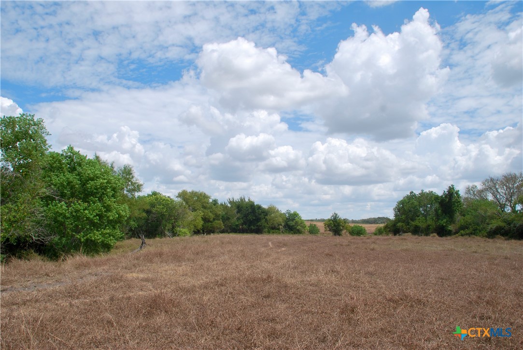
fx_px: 393
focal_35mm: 27
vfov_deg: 48.0
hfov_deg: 67.3
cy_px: 175
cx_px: 262
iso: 100
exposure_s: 1/320
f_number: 9
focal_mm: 18
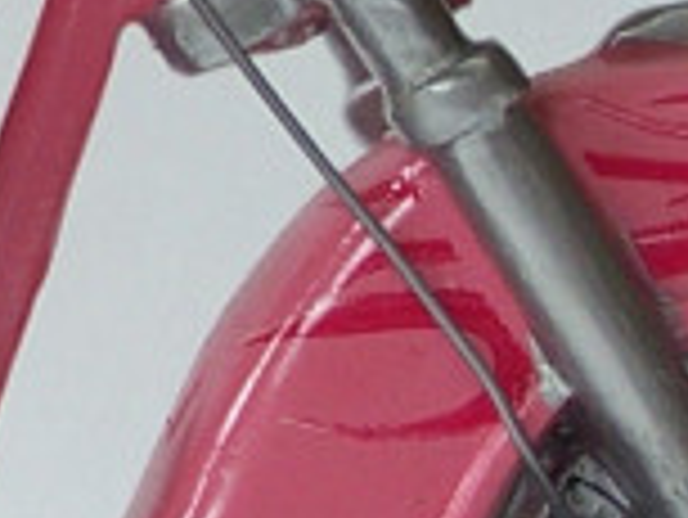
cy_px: -81
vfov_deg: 3.0
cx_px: -531
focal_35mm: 502
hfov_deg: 3.9
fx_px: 9985
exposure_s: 1/60
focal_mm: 12.4
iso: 80
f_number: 3.2
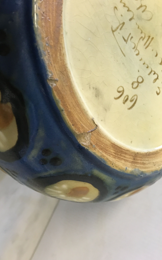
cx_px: 80
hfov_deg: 40.6
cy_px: 130
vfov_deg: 61.2
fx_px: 219
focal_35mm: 31
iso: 400
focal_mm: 4.15
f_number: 2.2
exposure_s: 1/17
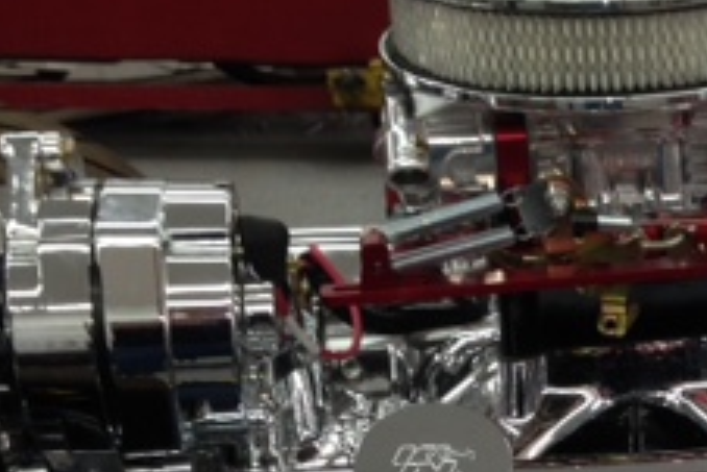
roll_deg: -0.6
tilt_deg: -29.7
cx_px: 723
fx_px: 1906
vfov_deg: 13.8
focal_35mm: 97
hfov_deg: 20.3
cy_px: 541
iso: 50
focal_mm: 4.12
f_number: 2.4
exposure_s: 1/47
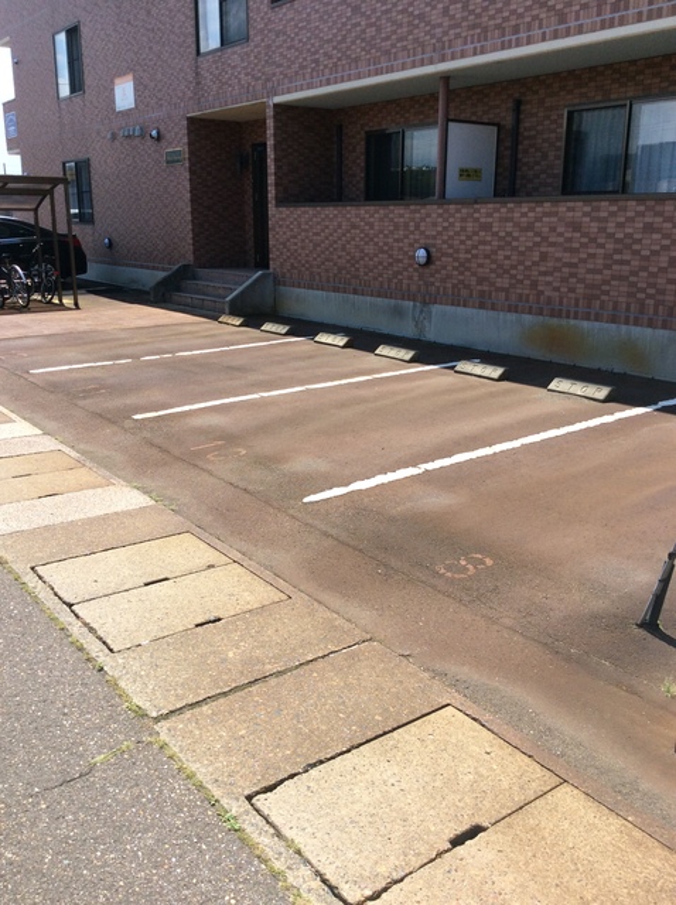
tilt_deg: -15.5
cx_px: 338
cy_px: 452
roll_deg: -0.7
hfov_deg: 44.1
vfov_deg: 56.9
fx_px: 835
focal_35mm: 32
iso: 32
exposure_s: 1/1217
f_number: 2.4
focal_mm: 3.3
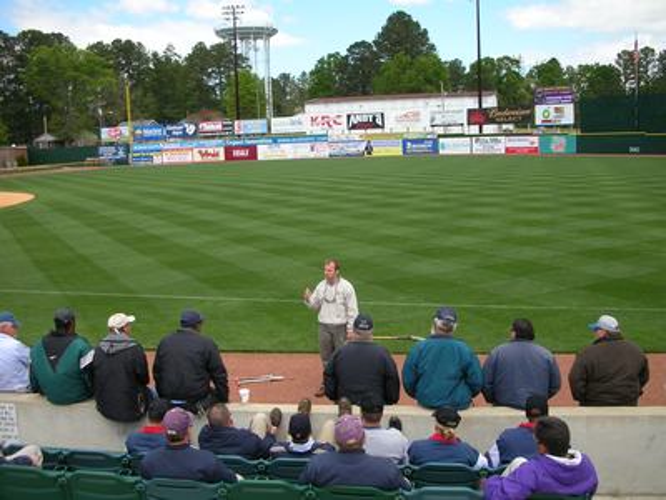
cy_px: 250
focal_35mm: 35
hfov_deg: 52.6
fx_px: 673
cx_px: 333
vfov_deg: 40.7
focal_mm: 5.8
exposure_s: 1/76.1
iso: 50
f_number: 8.5
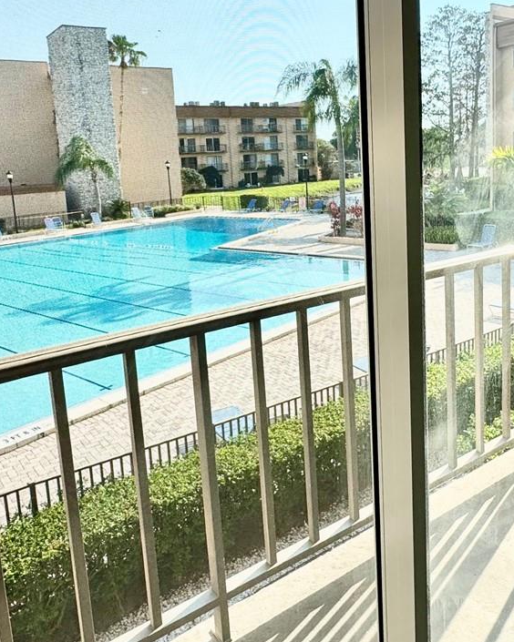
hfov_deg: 46.9
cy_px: 248
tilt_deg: -9.3
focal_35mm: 31
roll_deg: +3.2
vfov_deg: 56.6
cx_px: 303
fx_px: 589
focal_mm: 2.22
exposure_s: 1/1160
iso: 40
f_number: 2.2
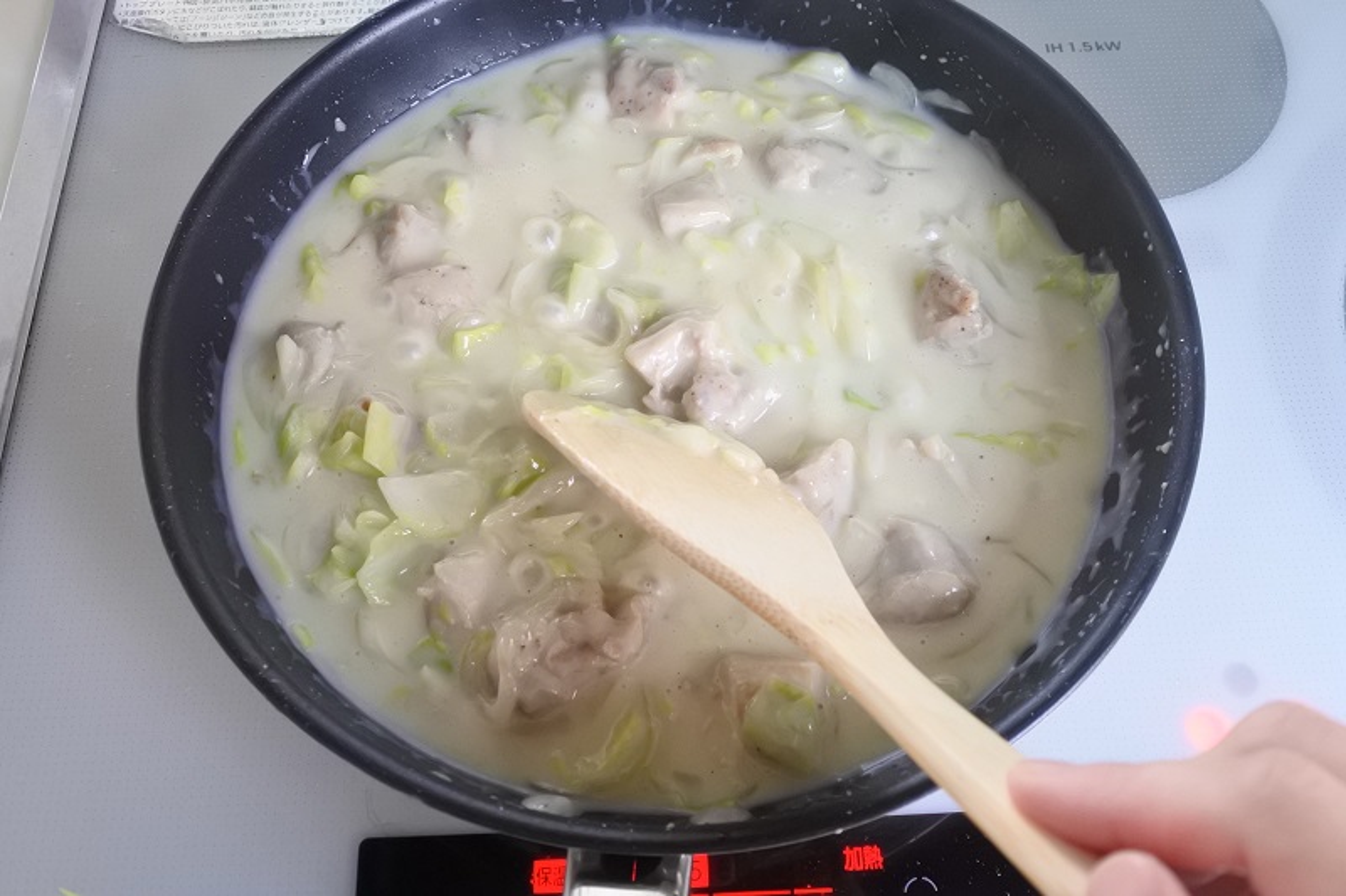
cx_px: 673
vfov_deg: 40.0
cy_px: 448
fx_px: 1233
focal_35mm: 33
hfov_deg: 57.2
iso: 1600
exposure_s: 1/40
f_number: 4.5
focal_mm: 12.3
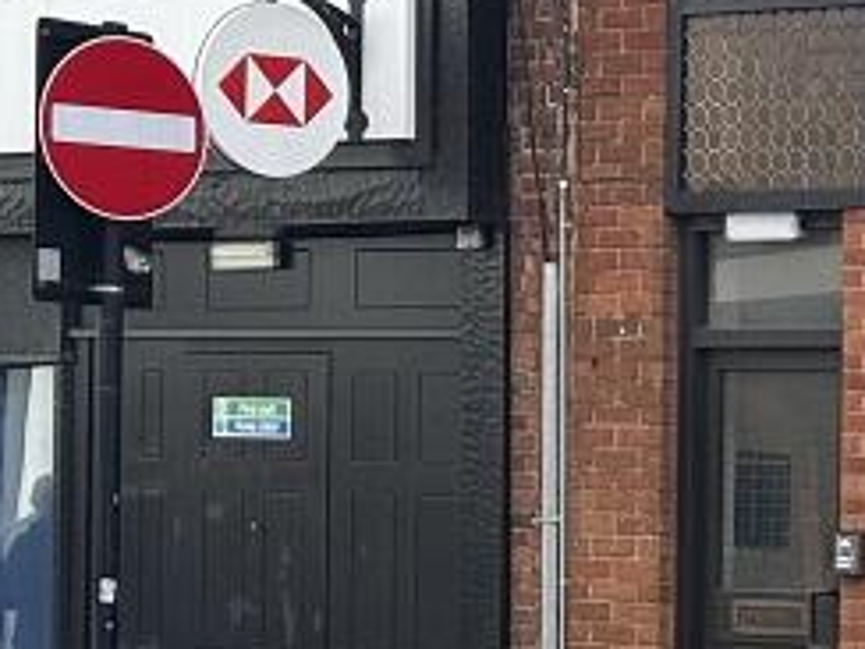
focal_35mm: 197
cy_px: 571
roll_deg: -0.9
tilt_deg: -1.1
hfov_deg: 9.4
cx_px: 1684
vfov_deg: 7.5
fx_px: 4923
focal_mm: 6.76
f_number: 1.78
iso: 64
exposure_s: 1/995
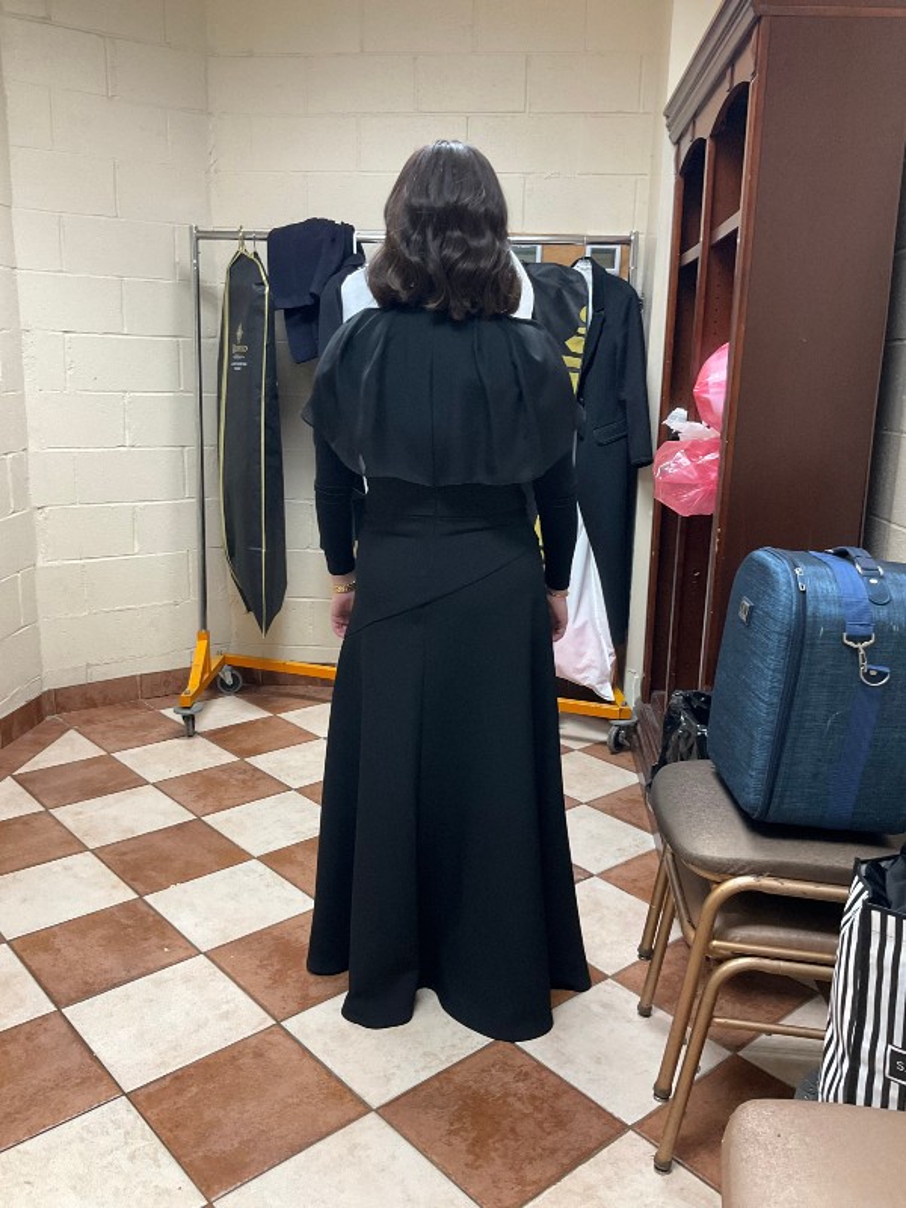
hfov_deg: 48.2
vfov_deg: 61.7
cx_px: 453
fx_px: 1012
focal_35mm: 29
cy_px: 604
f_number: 1.8
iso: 160
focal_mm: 3
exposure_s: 1/60
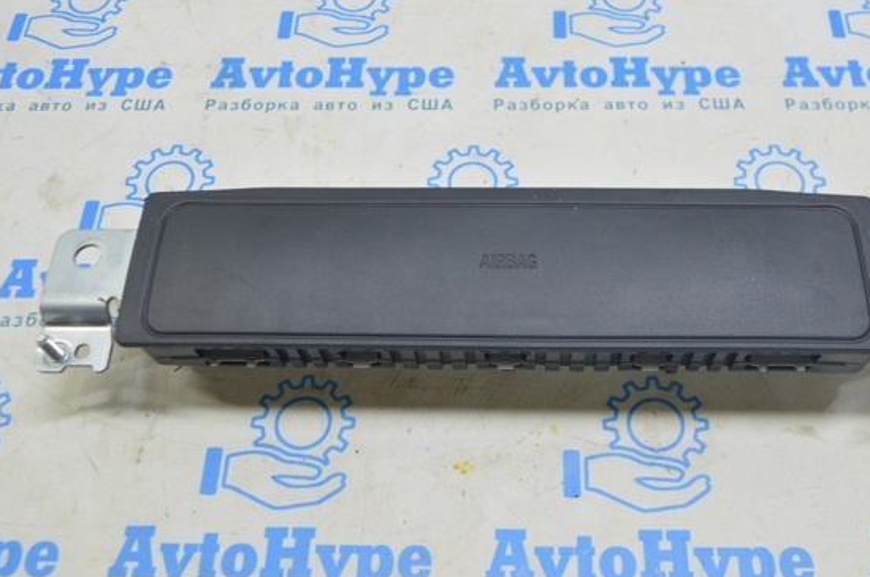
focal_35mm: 42
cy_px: 246
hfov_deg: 46.4
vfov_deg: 31.7
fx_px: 1013
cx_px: 480
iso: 400
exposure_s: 1/20
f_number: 5.6
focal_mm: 24
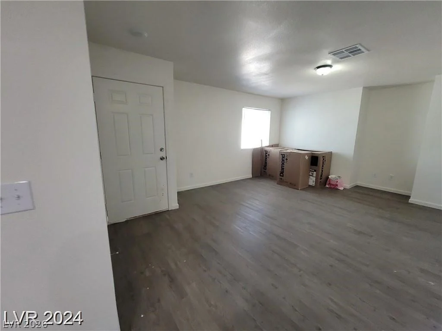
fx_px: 166
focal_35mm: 13
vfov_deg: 89.9
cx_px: 221
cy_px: 166
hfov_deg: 106.2
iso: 320
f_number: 2.2
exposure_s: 1/60
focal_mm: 2.2
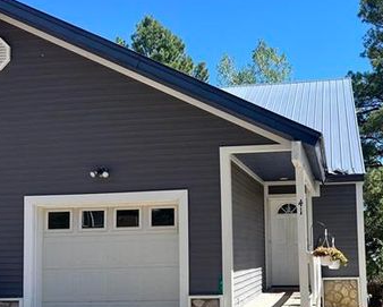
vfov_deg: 30.2
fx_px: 567
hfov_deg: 36.9
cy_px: 190
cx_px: 257
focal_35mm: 50
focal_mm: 5.7
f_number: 1.5
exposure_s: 1/2841
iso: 50
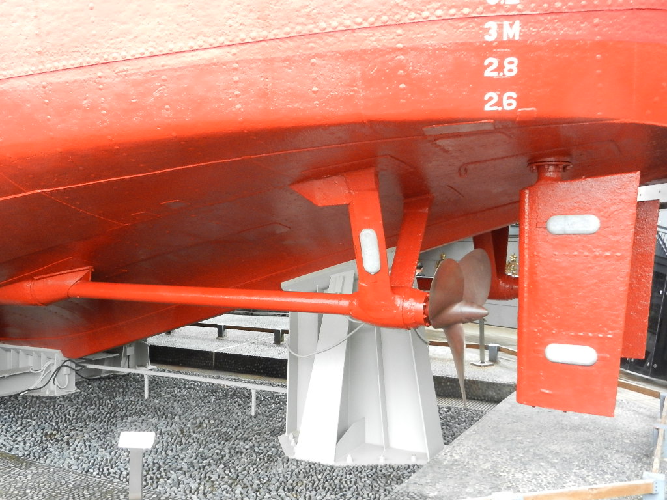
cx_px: 334
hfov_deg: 55.4
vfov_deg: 42.9
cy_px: 250
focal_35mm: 33
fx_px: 636
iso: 320
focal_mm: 5.9
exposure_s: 1/30
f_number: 3.8
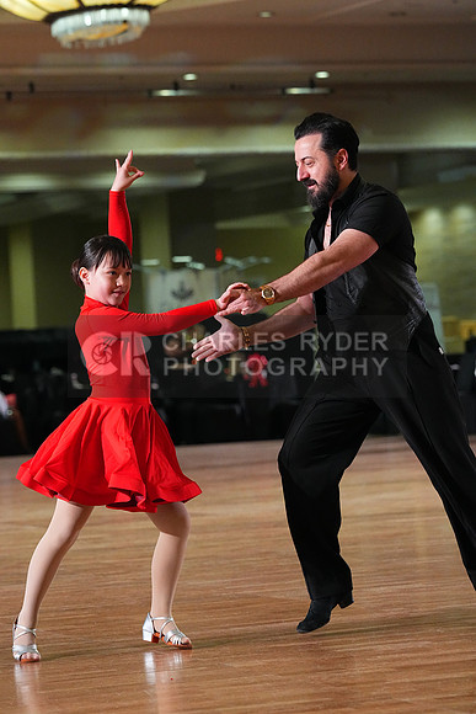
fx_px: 2834
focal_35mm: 143
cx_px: 238
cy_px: 357
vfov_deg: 14.3
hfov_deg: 9.6
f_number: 5
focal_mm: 143
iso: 8000
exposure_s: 1/400
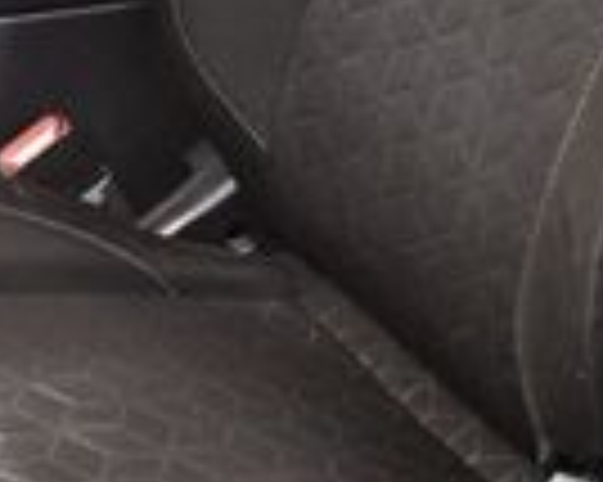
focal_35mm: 166
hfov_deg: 11.6
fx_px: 2960
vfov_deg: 9.0
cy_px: -284
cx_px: 162
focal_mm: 25
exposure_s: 1/60
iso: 3600
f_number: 4
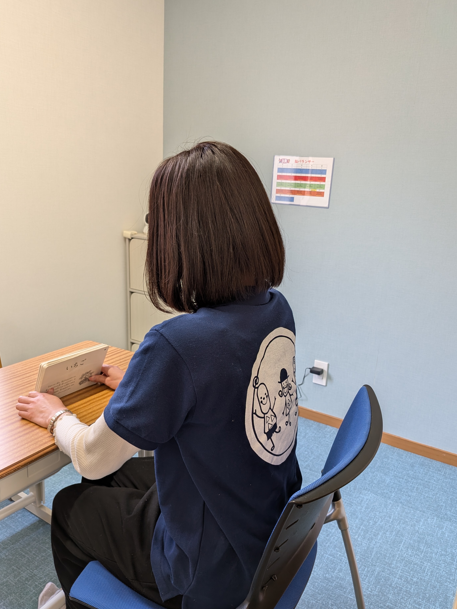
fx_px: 458
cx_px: 241
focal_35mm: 26
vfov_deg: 67.3
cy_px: 318
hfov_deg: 53.0
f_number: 1.7
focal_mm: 4.53
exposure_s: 1/25
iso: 31
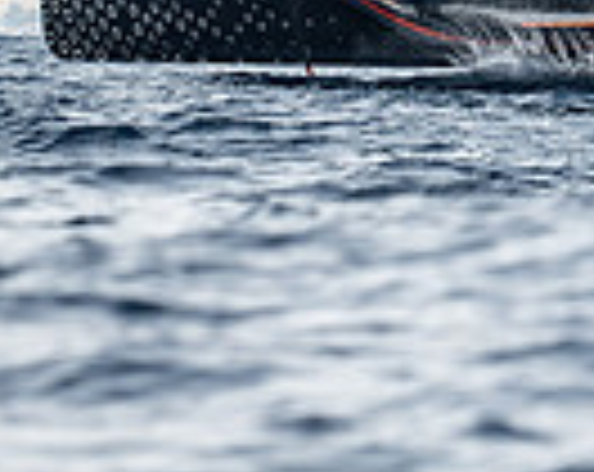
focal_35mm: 851
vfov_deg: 1.8
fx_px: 14928
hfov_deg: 2.3
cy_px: -258
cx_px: 531
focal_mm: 200
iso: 100
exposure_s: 1/1000
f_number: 4
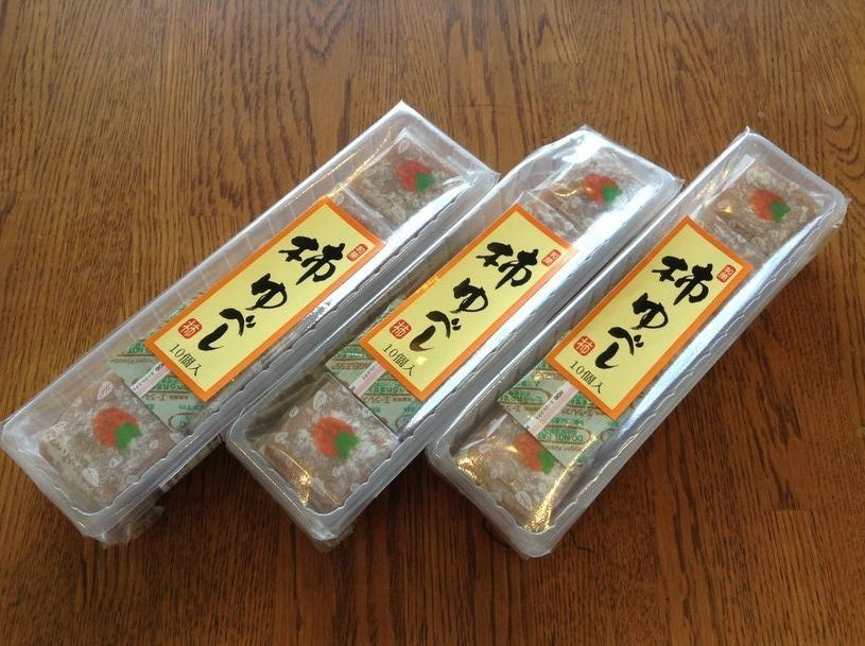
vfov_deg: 42.9
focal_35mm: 33
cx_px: 432
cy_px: 323
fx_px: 824
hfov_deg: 55.4
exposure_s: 1/40
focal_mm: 3.3
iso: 25
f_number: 2.4
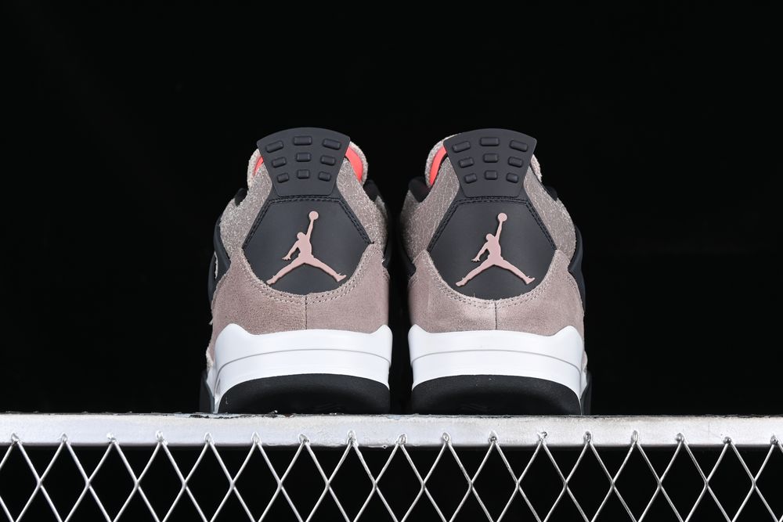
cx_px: 392
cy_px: 261
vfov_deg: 18.2
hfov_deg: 27.0
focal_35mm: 75
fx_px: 1631
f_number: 6.3
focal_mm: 50
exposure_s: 1/60
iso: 160
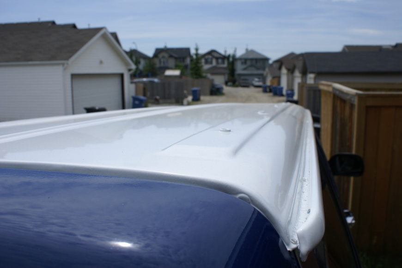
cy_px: 134
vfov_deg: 40.0
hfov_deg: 57.2
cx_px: 201
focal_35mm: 33
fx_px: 369
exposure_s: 1/160
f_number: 13
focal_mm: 22
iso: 100
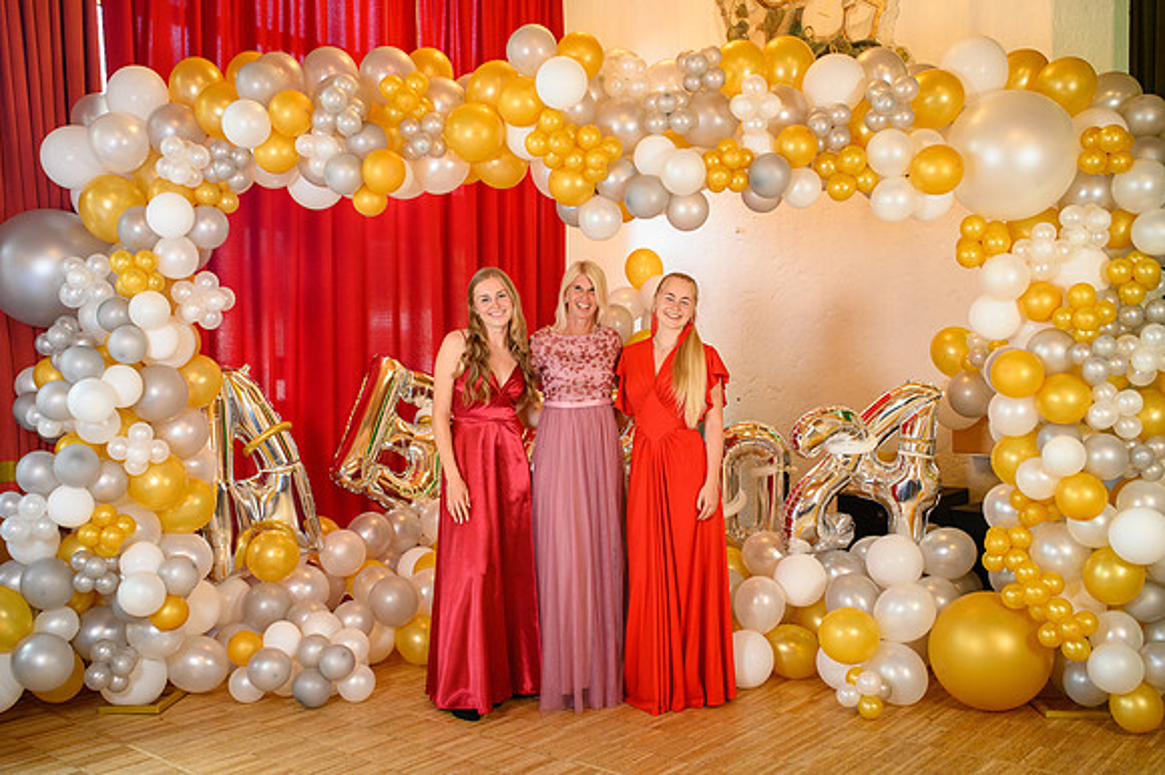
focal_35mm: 36
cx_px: 559
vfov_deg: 36.4
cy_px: 403
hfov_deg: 52.6
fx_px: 1179
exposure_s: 1/100
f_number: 3.5
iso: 1250
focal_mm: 35
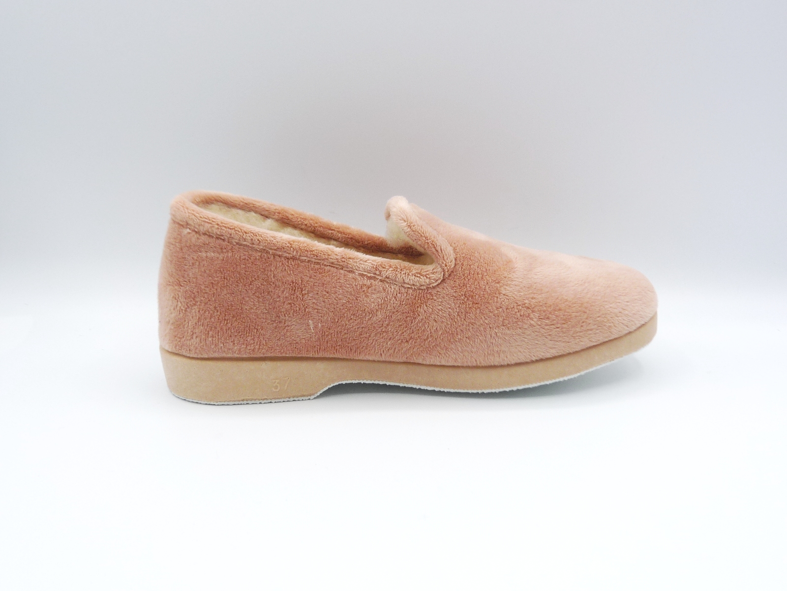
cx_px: 394
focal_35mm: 33
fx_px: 750
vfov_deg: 42.9
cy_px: 296
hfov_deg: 55.4
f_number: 5
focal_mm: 4.8
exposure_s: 1/200
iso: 100
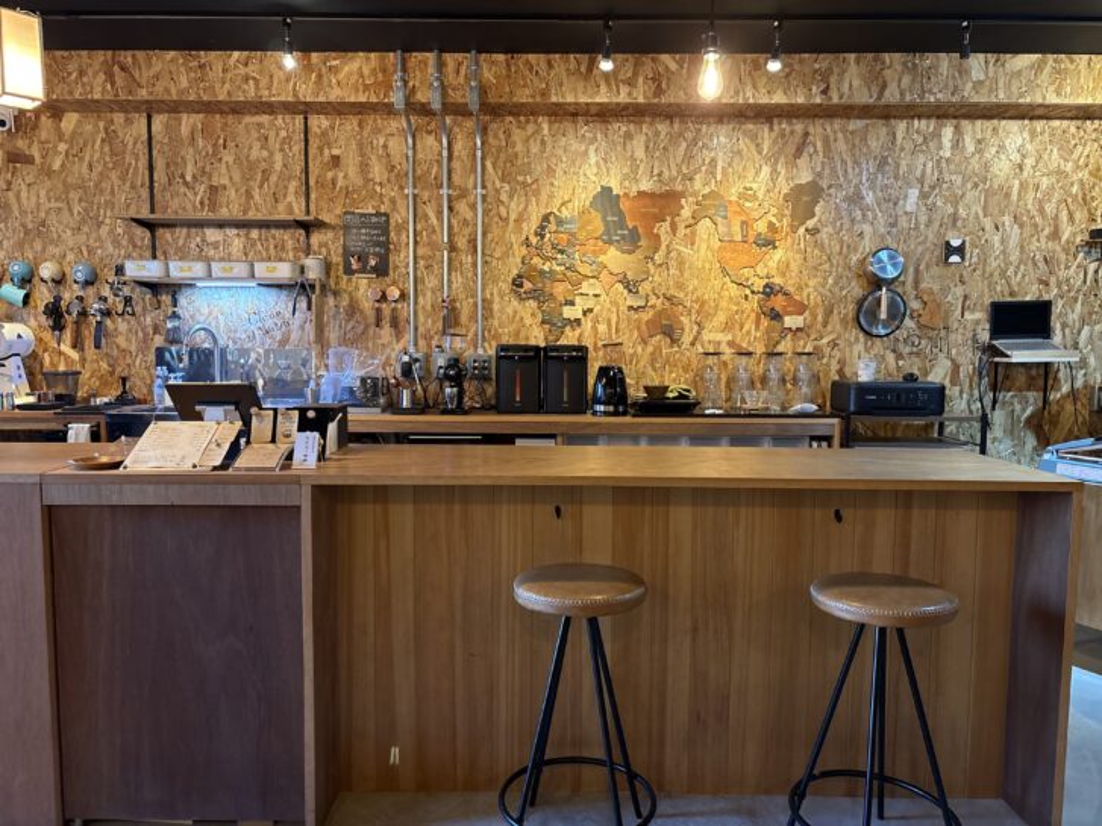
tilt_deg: -4.4
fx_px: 828
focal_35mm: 26
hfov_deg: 67.3
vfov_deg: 53.0
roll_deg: -0.3
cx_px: 551
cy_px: 413
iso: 400
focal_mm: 5.96
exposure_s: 1/60
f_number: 1.6
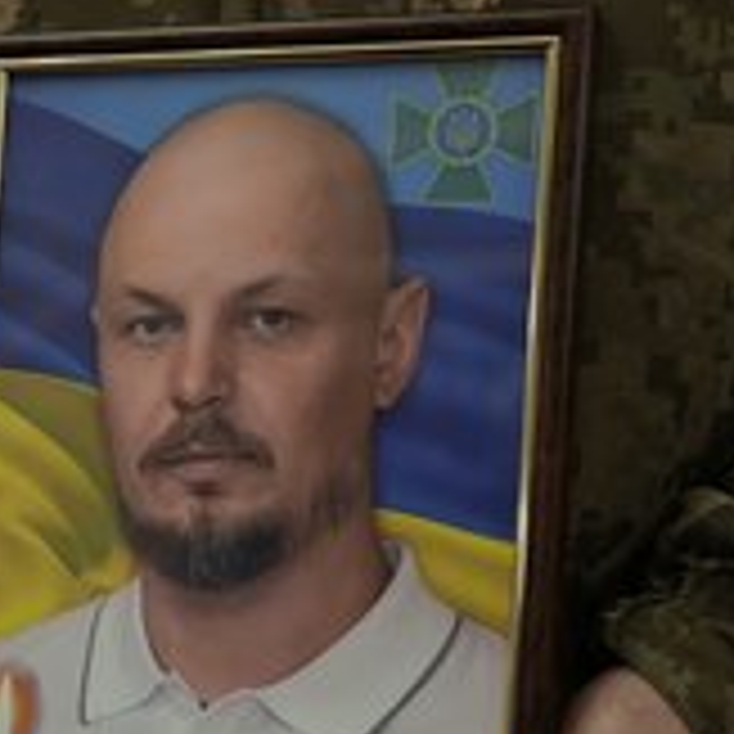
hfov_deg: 23.3
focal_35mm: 73
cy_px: 457
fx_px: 1751
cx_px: 149
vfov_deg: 23.6
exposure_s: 1/50
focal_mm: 35
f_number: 2.8
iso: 1600
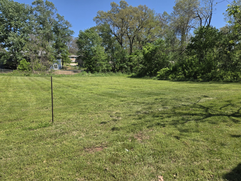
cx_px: 120
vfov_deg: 58.9
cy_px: 90
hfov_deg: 73.9
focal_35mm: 23
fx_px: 160
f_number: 1.8
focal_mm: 5.4
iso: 40
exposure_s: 1/2921
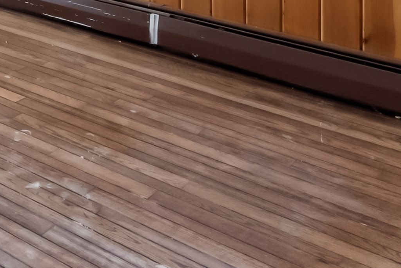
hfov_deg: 23.8
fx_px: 647
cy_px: -197
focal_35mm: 58
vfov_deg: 18.8
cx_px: -258
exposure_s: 1/30
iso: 800
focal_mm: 14
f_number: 6.3
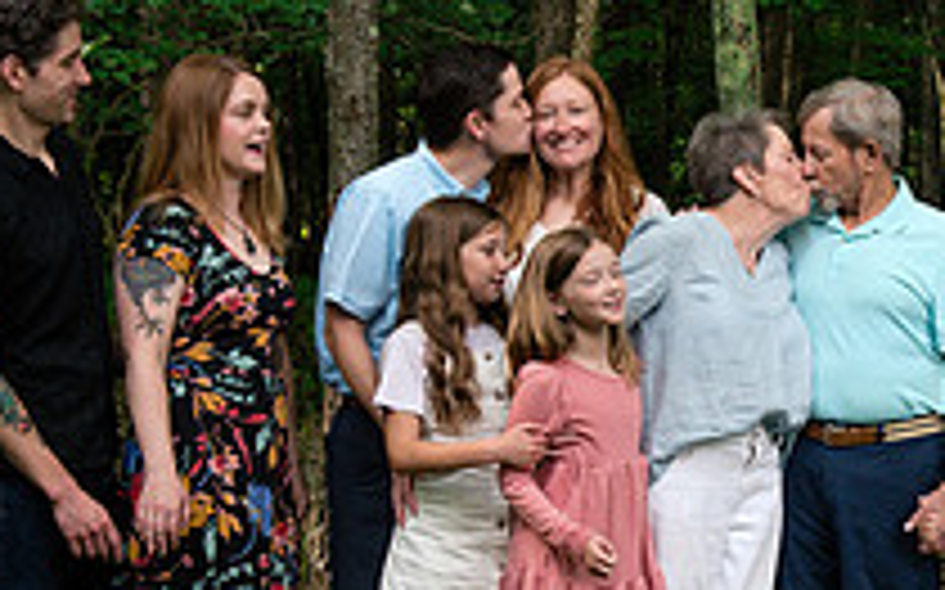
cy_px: 295
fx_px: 3269
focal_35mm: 127
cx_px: 1026
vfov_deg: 10.3
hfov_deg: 16.0
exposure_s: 1/320
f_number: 7.1
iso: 800
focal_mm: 45
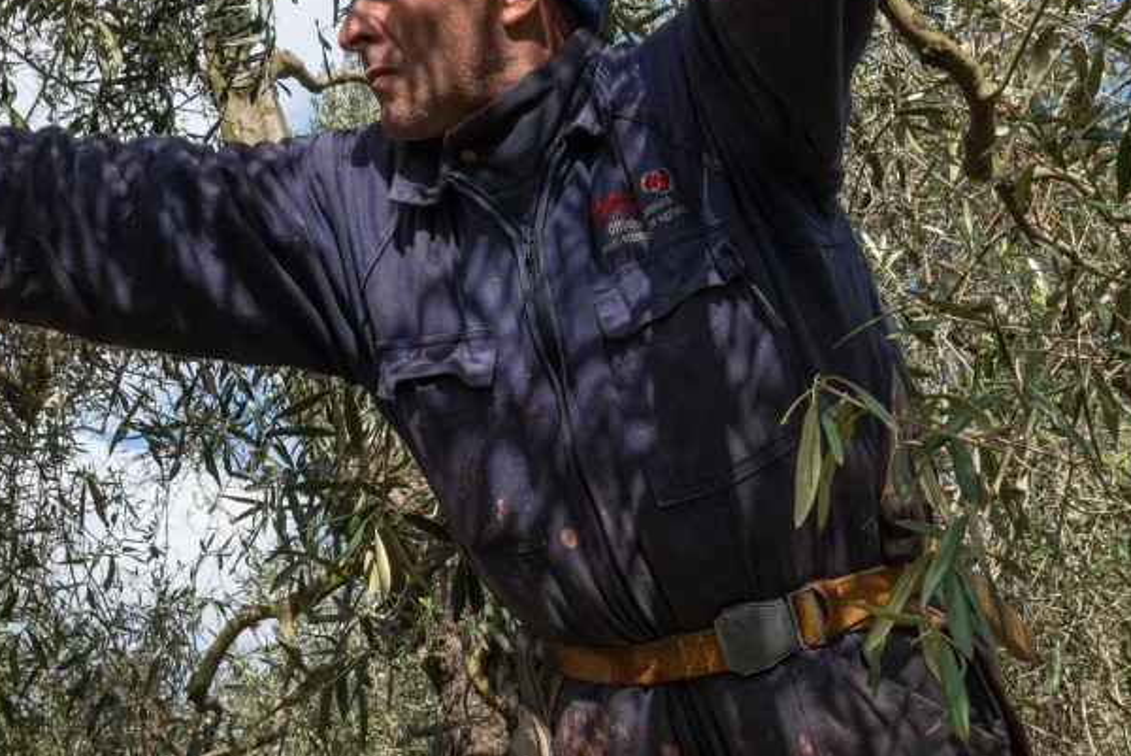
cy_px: 154
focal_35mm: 48
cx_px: 443
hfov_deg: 40.9
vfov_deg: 27.6
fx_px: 1509
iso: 400
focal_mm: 24
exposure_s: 1/320
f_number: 11
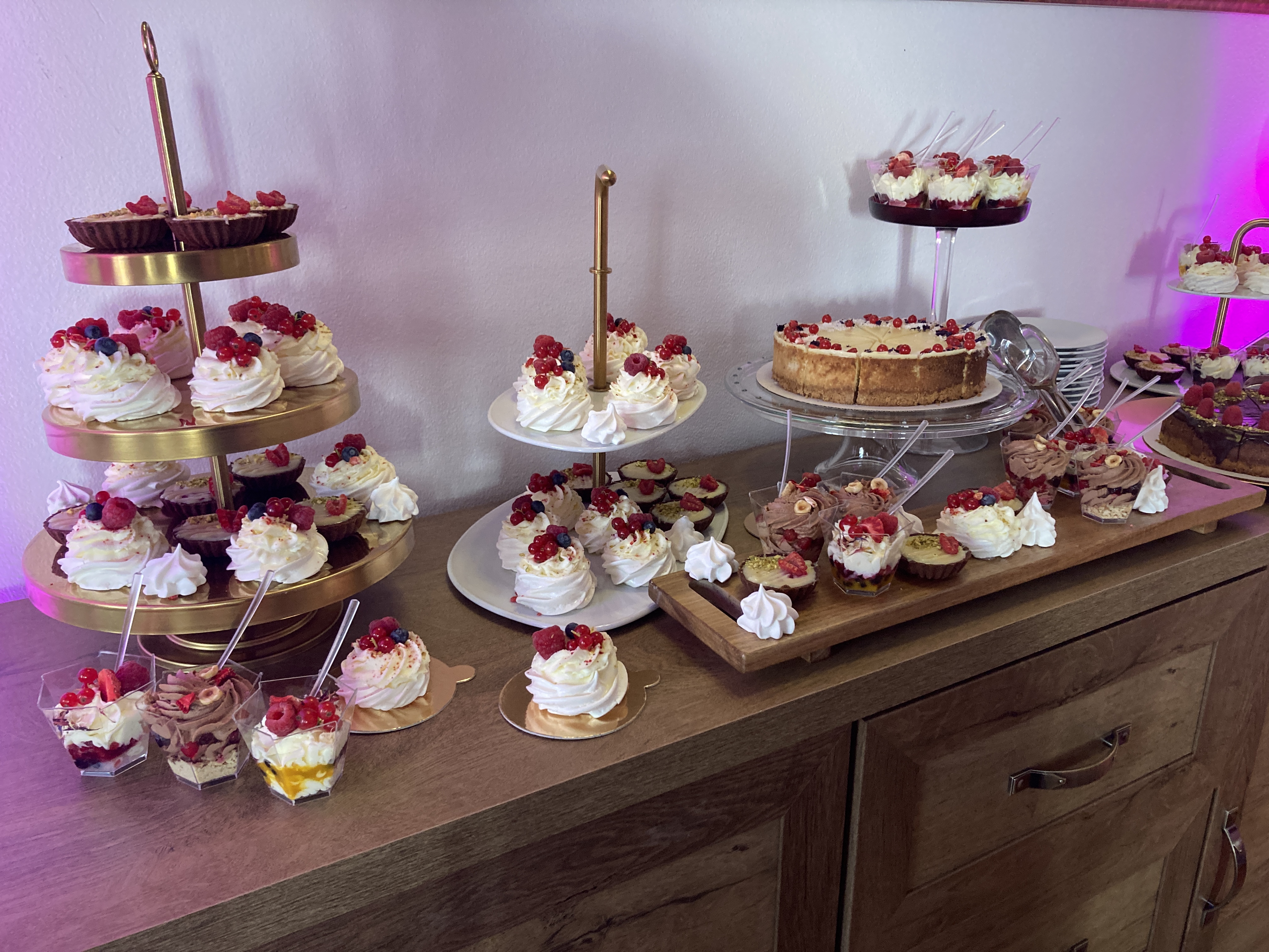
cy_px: 476
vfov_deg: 49.7
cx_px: 634
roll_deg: -0.3
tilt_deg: -21.0
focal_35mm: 28
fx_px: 1026
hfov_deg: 63.4
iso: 200
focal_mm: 3.99
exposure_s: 1/50
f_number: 1.8
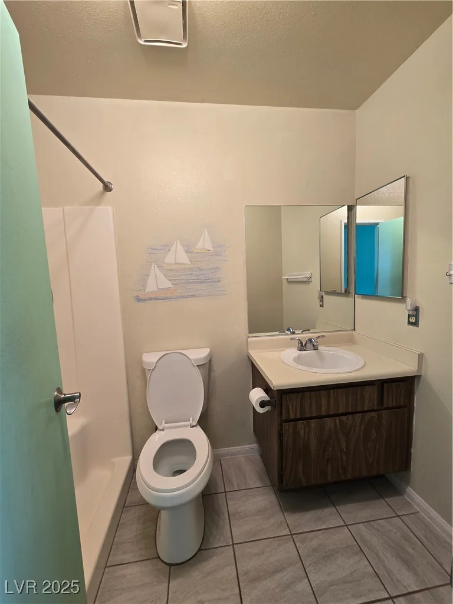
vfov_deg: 106.2
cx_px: 226
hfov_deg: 89.9
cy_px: 302
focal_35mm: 13
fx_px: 227
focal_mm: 2.2
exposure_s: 1/60
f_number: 2.2
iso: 125
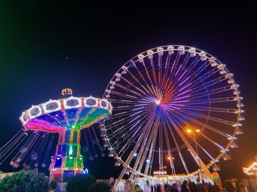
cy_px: 96
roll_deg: +3.0
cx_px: 128
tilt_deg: +25.6
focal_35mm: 26
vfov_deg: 53.1
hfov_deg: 67.3
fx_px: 193
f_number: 1.6
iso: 320
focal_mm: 4.2
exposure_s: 1/50
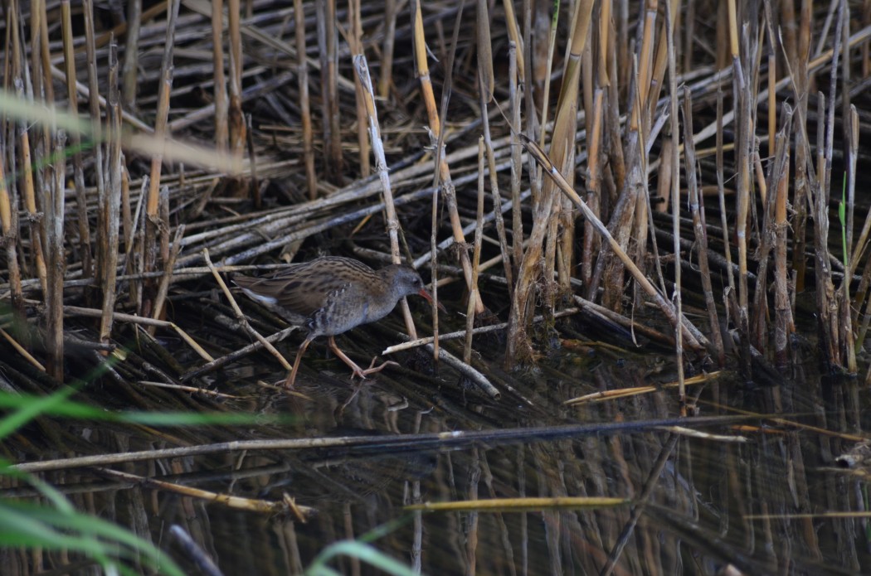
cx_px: 436
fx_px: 10863
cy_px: 288
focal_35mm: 450
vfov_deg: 3.0
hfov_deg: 4.6
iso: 250
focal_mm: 300
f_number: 5.6
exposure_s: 1/200
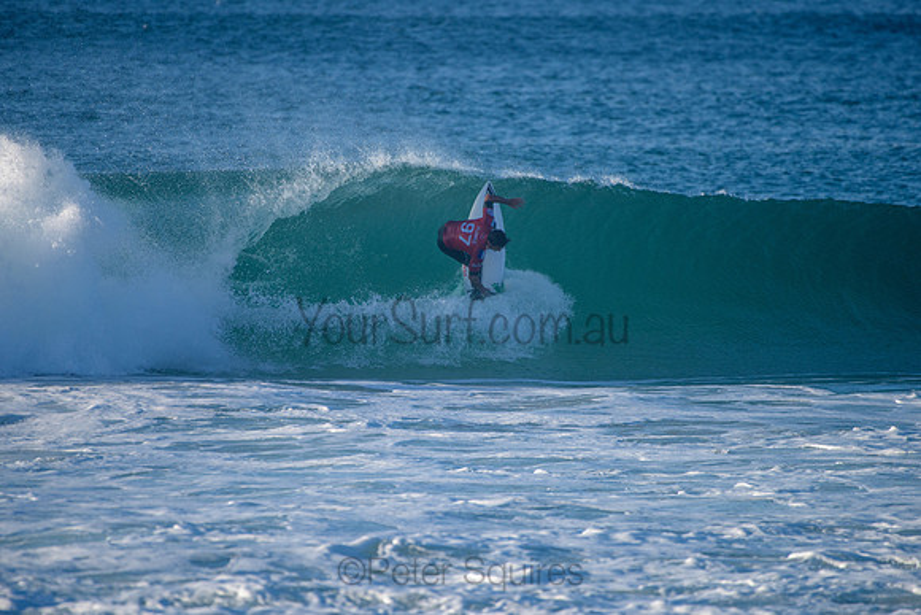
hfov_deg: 3.8
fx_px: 13809
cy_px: 293
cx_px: 462
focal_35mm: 540
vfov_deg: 2.5
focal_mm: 500
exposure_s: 1/2000
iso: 360
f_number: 5.6
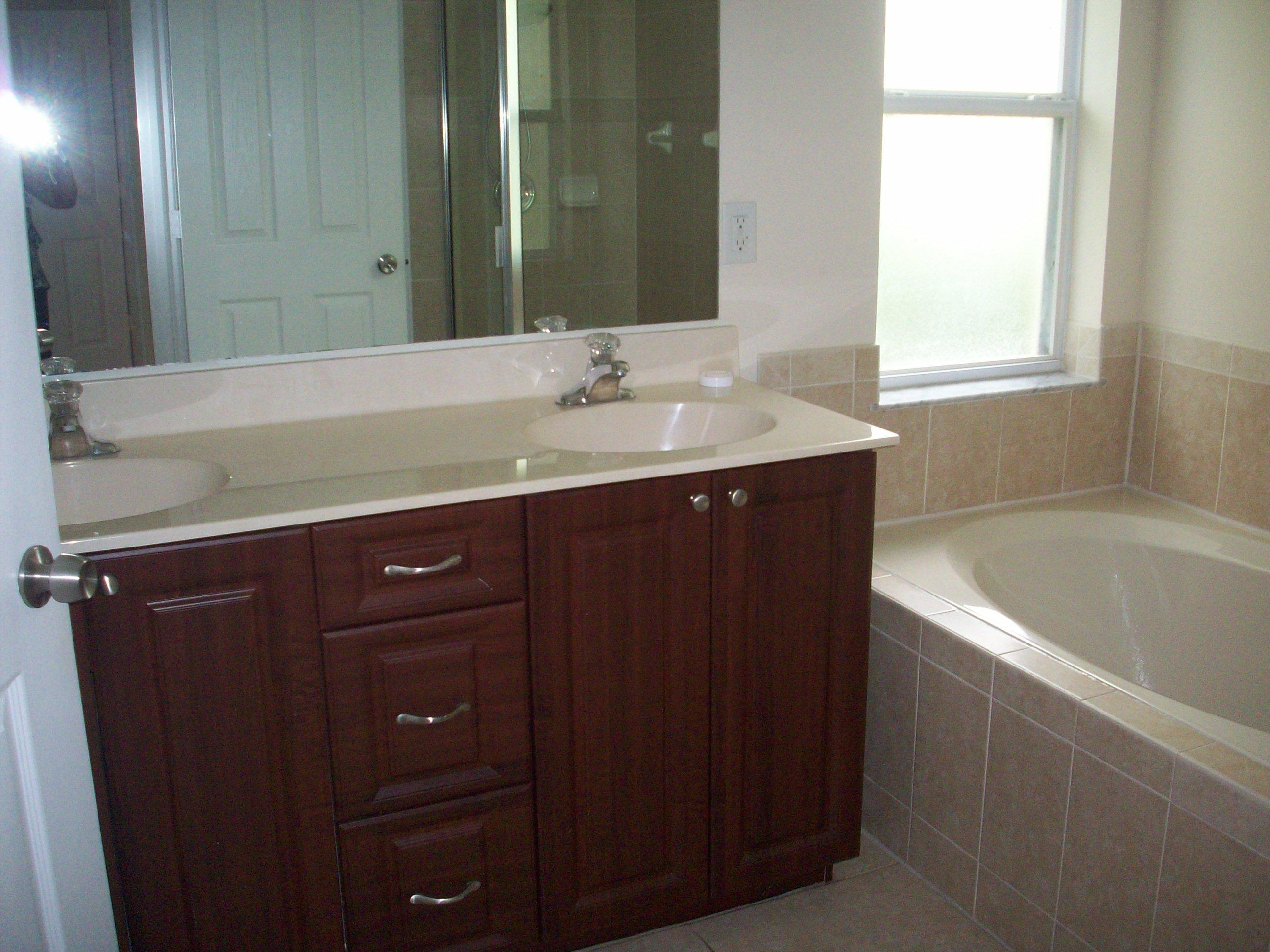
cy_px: 476
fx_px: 1357
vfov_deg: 38.7
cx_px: 635
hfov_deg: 50.1
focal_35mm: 37
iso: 200
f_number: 2.8
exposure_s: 1/64
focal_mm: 6.2
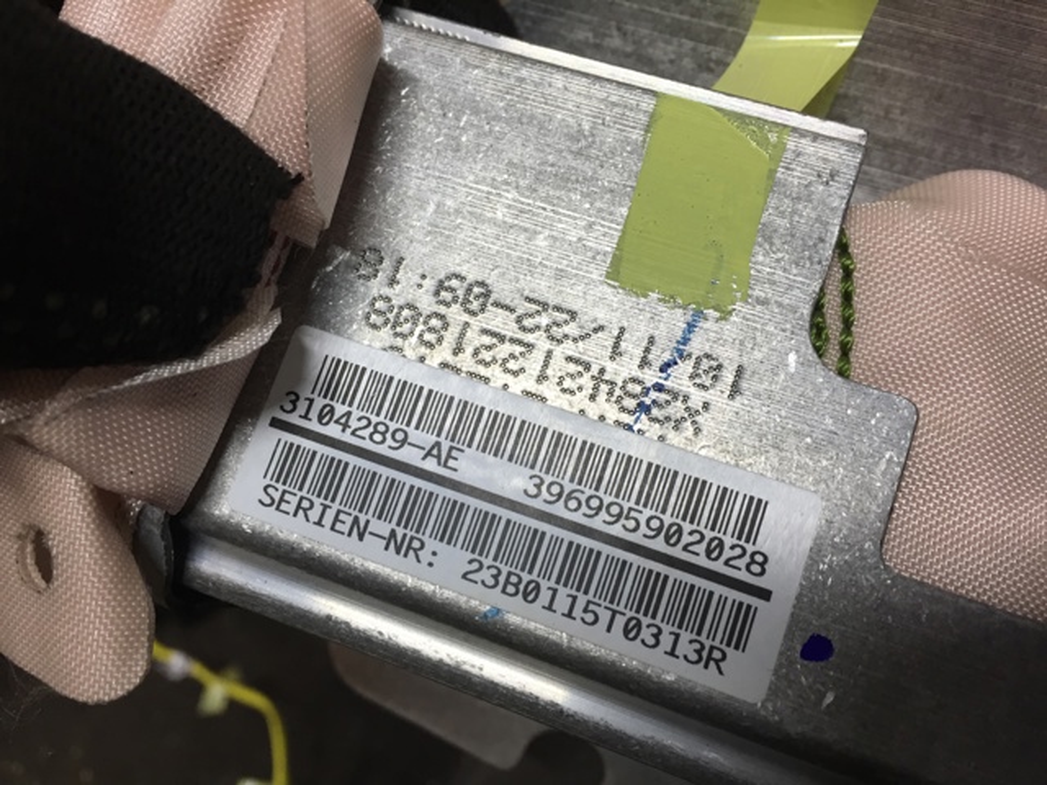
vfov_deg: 48.2
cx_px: 524
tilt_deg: -47.7
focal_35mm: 29
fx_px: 877
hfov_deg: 61.7
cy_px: 392
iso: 32
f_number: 2.2
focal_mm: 4.15
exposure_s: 1/33
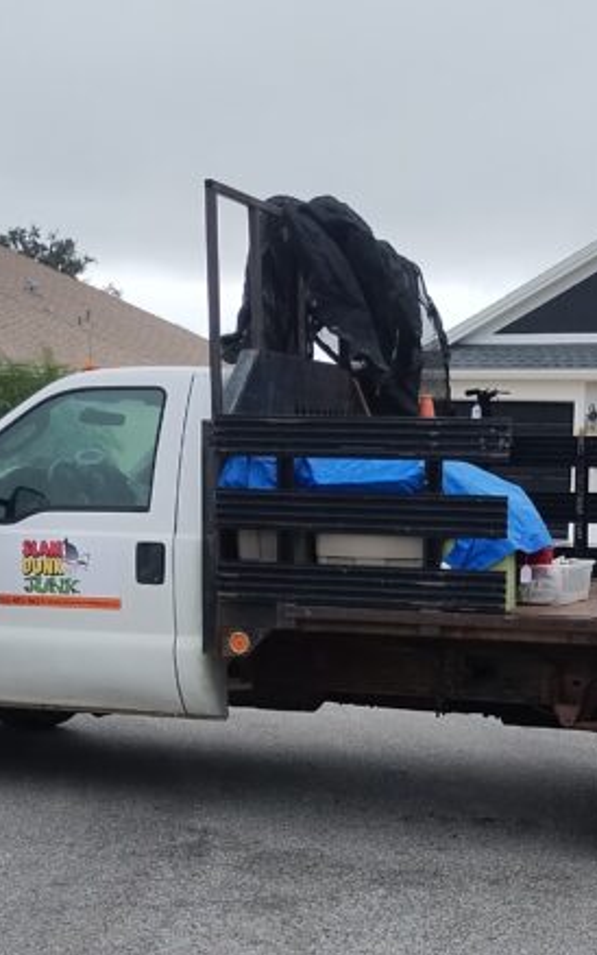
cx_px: 468
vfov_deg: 32.1
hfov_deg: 20.8
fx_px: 1613
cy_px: 765
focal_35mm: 62
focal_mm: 4.71
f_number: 1.7
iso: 100
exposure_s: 1/835
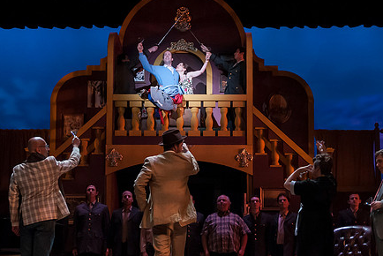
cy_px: 123
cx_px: 200
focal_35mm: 52
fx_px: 554
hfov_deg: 38.2
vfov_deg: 26.0
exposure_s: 1/125
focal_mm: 26
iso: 1800
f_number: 3.8
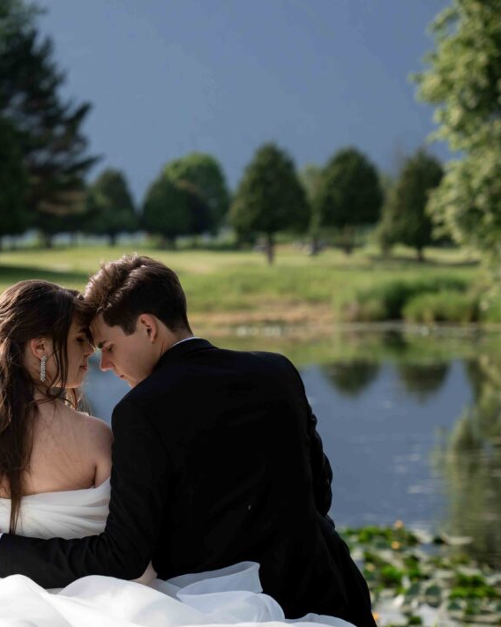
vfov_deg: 13.6
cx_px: 109
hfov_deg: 10.8
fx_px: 2634
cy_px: 408
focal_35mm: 142
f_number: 2.8
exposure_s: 1/1000
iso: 100
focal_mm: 70
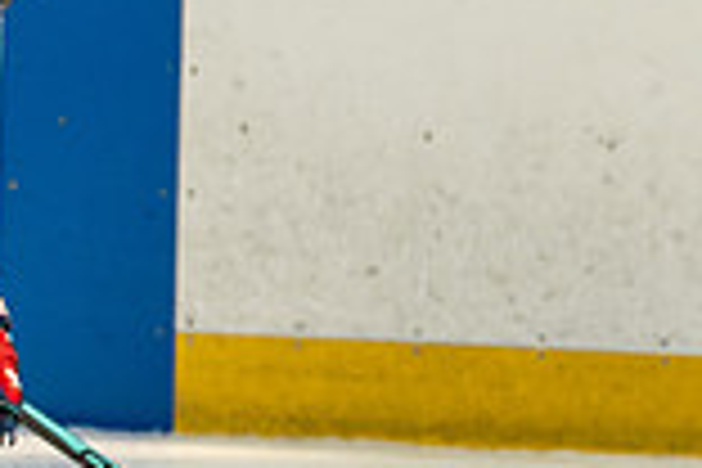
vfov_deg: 1.6
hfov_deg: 2.5
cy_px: 556
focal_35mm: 839
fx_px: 16359
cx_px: 860
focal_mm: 150
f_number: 3.5
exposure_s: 1/1600
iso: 800
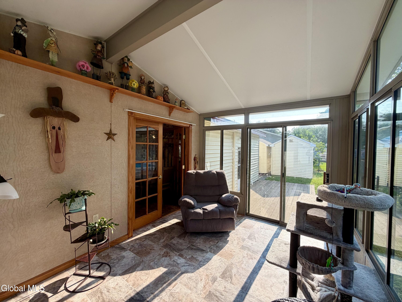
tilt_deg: -0.3
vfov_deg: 85.7
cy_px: 151
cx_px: 201
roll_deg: -2.0
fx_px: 163
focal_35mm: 14
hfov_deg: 102.1
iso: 40
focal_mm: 2.22
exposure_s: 1/186
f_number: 2.2
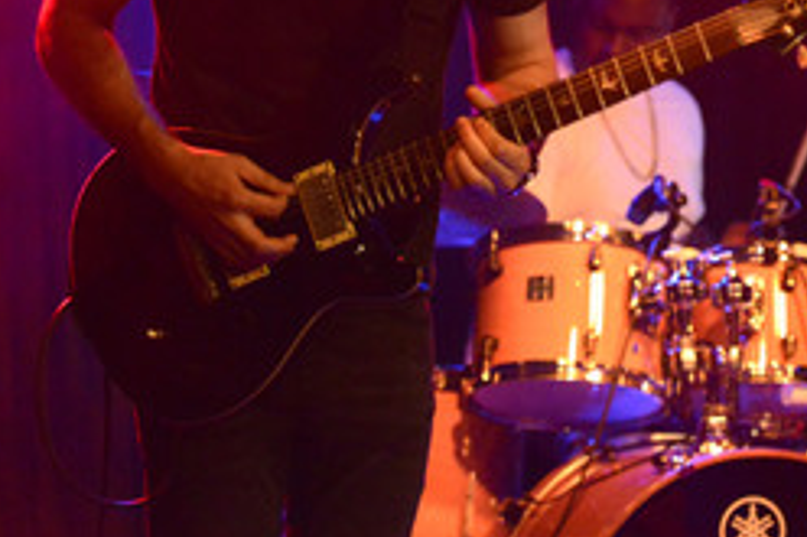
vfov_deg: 9.6
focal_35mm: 142
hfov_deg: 14.4
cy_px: 72
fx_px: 3181
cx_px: 682
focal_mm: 78
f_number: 2.8
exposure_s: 1/250
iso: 8063
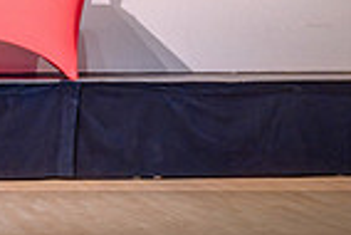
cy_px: -10
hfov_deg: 10.4
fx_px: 1923
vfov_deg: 7.0
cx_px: 68
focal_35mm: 197
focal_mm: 41
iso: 1600
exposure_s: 1/400
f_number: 2.8
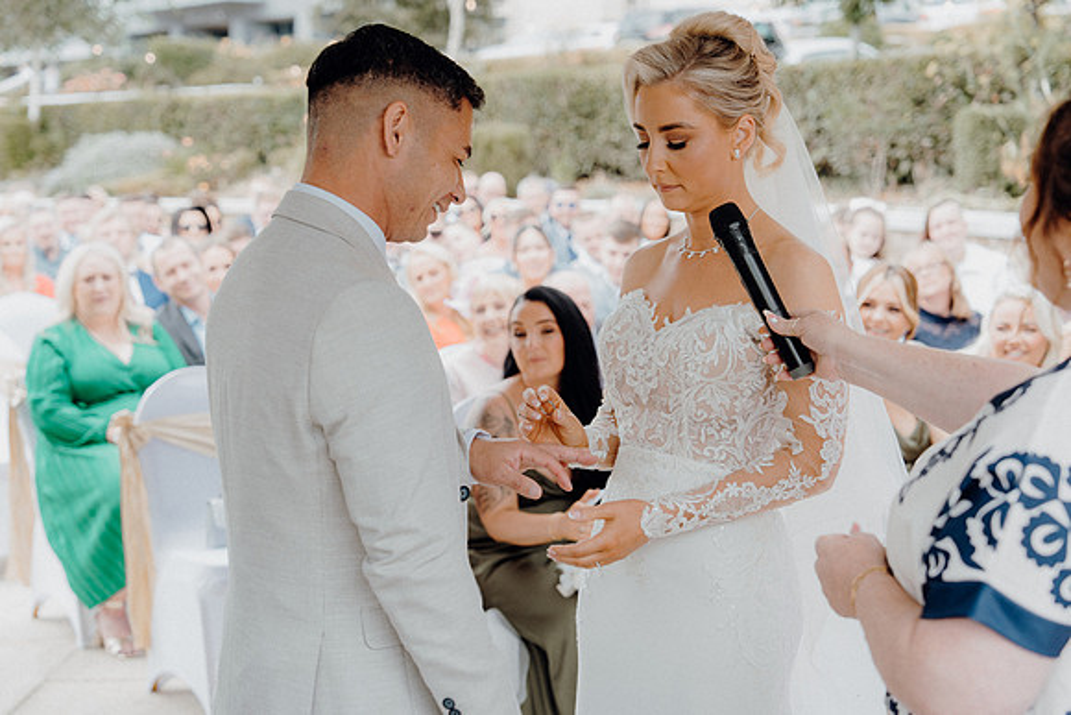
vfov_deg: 23.8
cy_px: 358
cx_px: 536
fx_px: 1696
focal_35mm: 57
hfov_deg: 35.0
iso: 125
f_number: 3.5
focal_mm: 57
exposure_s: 1/200
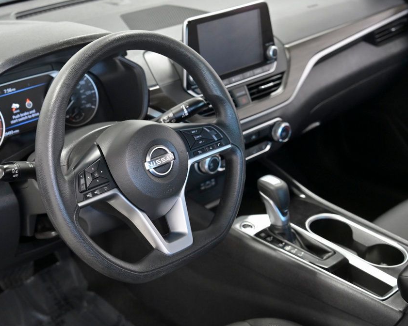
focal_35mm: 56
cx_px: 161
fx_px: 676
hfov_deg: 33.5
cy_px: 162
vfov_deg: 27.1
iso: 2500
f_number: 4.5
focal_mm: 49
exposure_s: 1/160
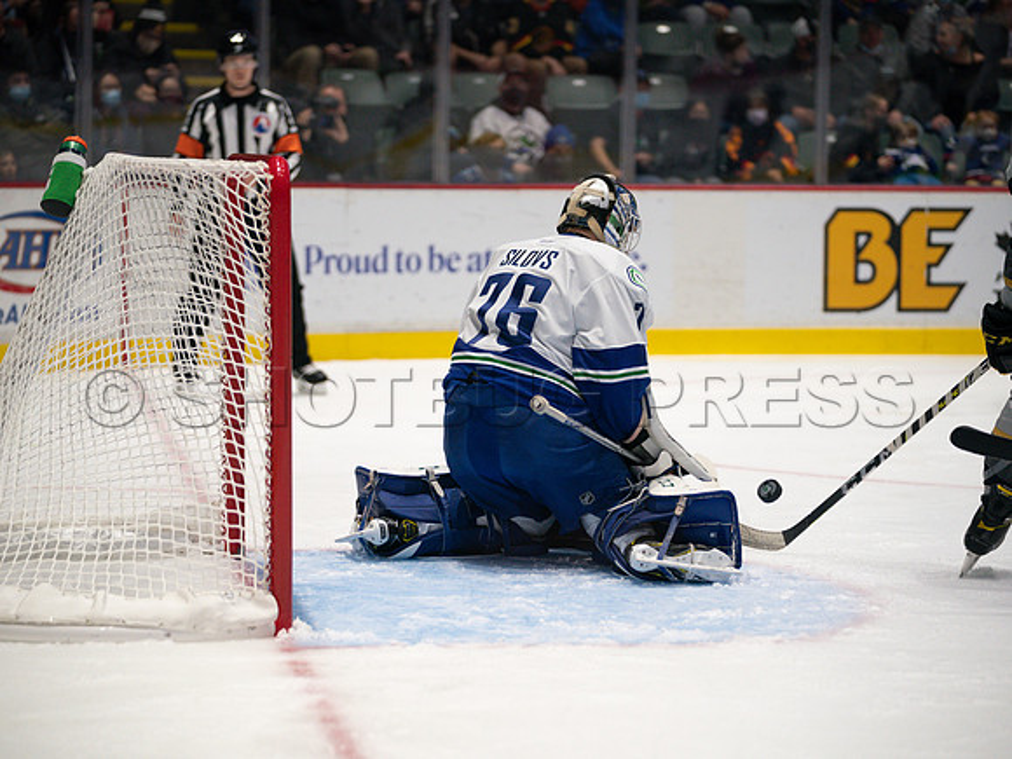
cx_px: 506
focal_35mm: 130
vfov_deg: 11.4
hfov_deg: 15.2
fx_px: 3786
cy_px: 380
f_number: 2.8
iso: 2000
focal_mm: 118
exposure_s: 1/1250
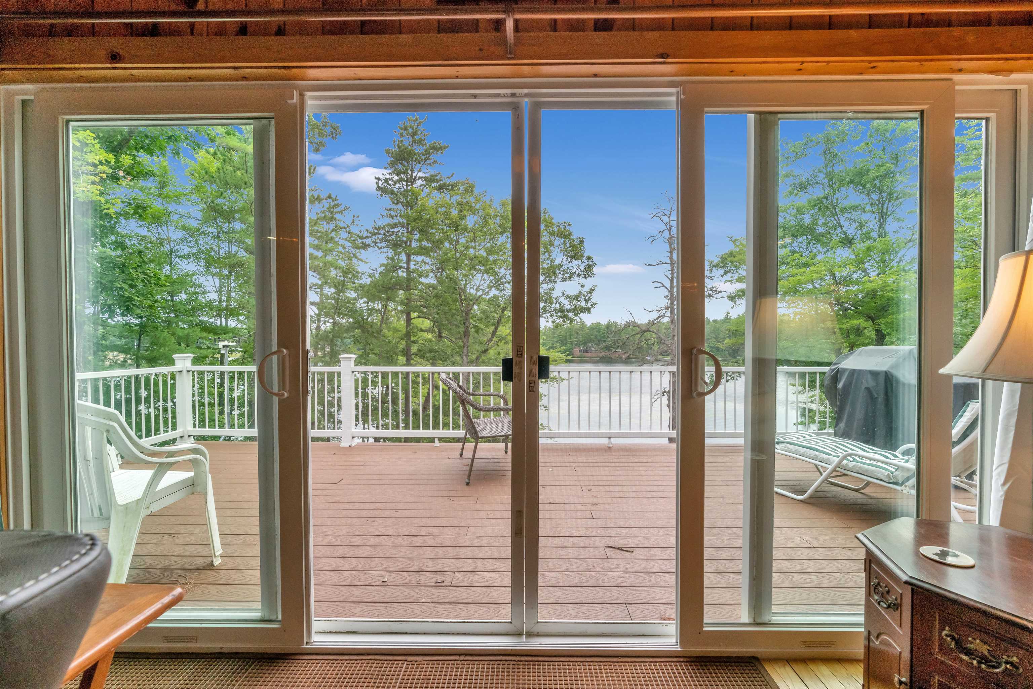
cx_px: 516
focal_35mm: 16
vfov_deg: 73.8
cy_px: 344
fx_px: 459
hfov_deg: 96.7
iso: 800
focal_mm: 16
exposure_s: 1/500
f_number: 8
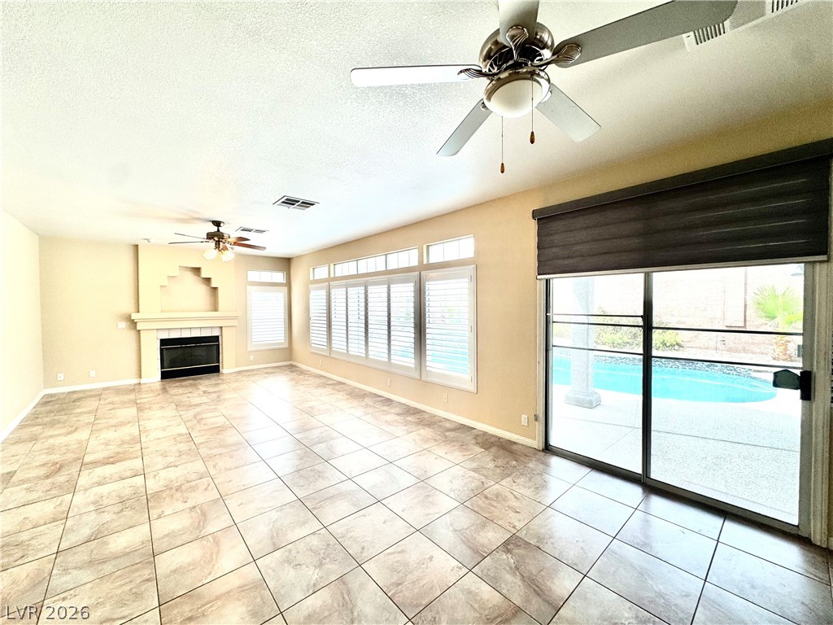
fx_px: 337
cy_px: 312
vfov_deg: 85.7
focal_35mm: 14
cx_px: 416
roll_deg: +0.3
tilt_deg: -1.5
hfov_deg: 102.1
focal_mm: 2.22
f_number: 2.2
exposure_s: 1/196
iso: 40
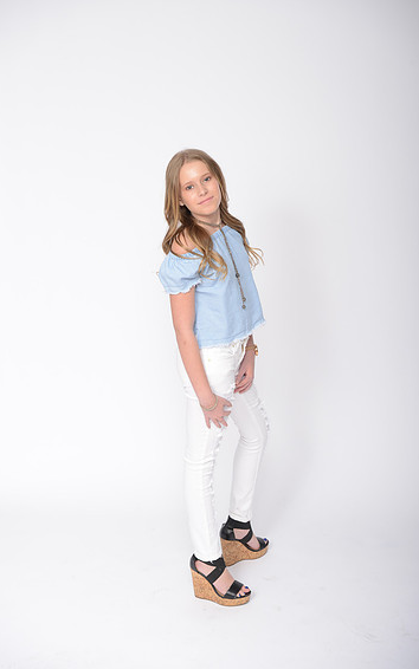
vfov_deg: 42.6
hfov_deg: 27.4
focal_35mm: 47
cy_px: 332
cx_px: 211
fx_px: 858
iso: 200
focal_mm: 45
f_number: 8
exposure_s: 1/250
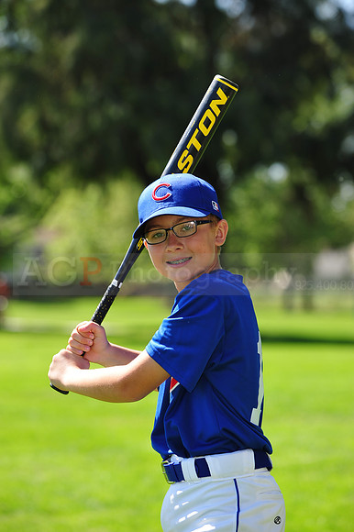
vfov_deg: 13.3
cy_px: 266
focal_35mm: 155
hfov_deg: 8.8
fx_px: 2289
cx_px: 177
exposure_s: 1/400
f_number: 5.6
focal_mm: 155
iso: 200
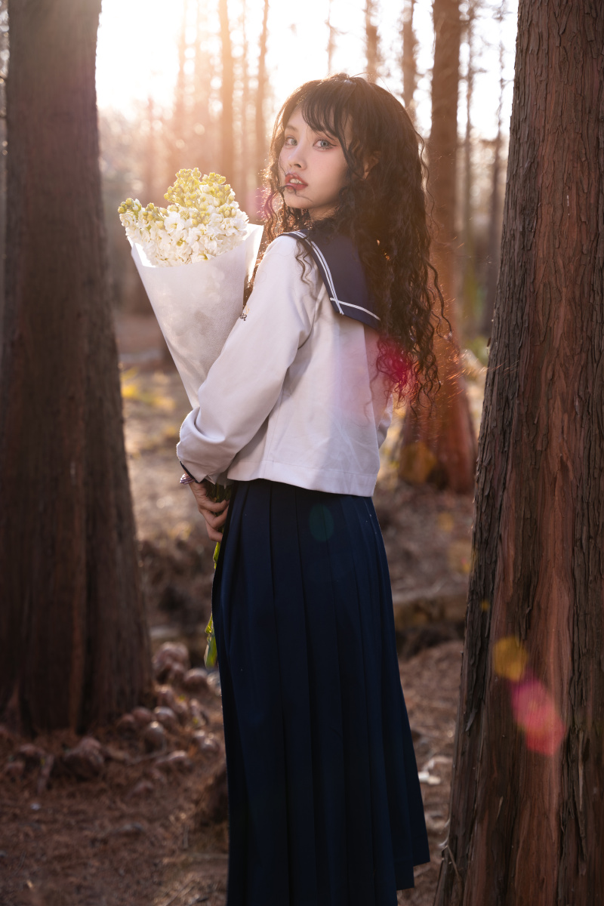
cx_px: 302
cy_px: 453
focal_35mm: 70
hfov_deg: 19.5
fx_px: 1762
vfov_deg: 28.8
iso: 50
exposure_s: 1/50
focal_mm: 70
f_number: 3.5
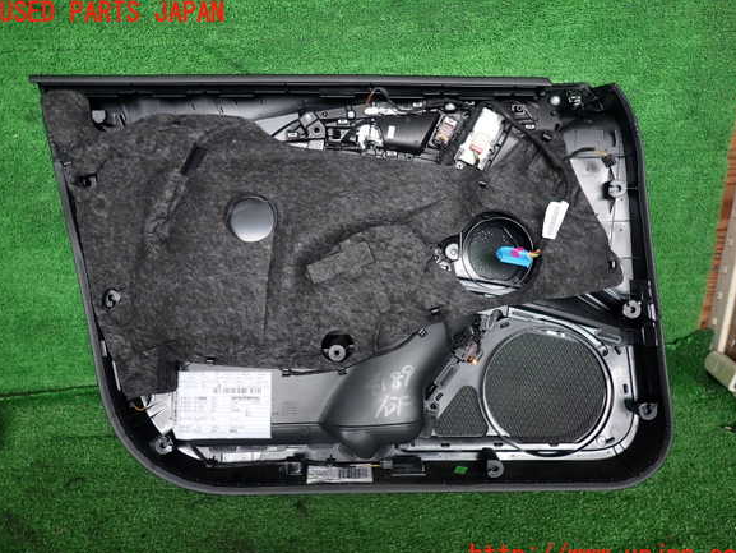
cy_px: 285
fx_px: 553
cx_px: 375
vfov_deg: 53.1
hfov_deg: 67.3
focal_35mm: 26
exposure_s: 1/100
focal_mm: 4.5
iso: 100
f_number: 2
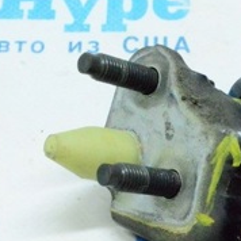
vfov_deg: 15.8
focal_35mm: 110
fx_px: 866
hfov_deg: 15.6
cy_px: 167
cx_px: 218
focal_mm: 24
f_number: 25
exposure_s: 1/50
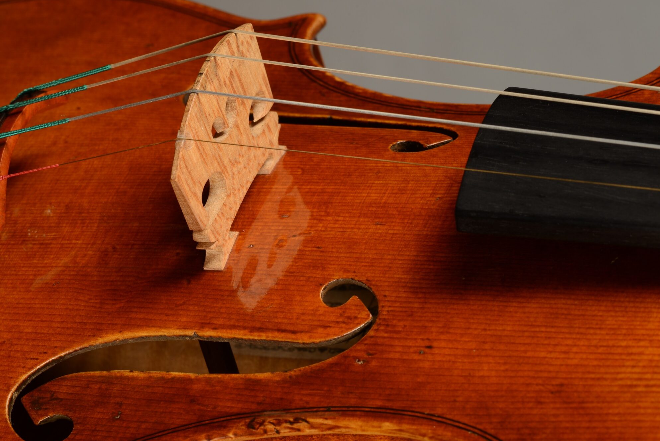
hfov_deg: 15.2
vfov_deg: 10.2
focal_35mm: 135
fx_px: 2476
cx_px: 297
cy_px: 251
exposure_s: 1/1.6
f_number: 22
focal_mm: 105
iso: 100
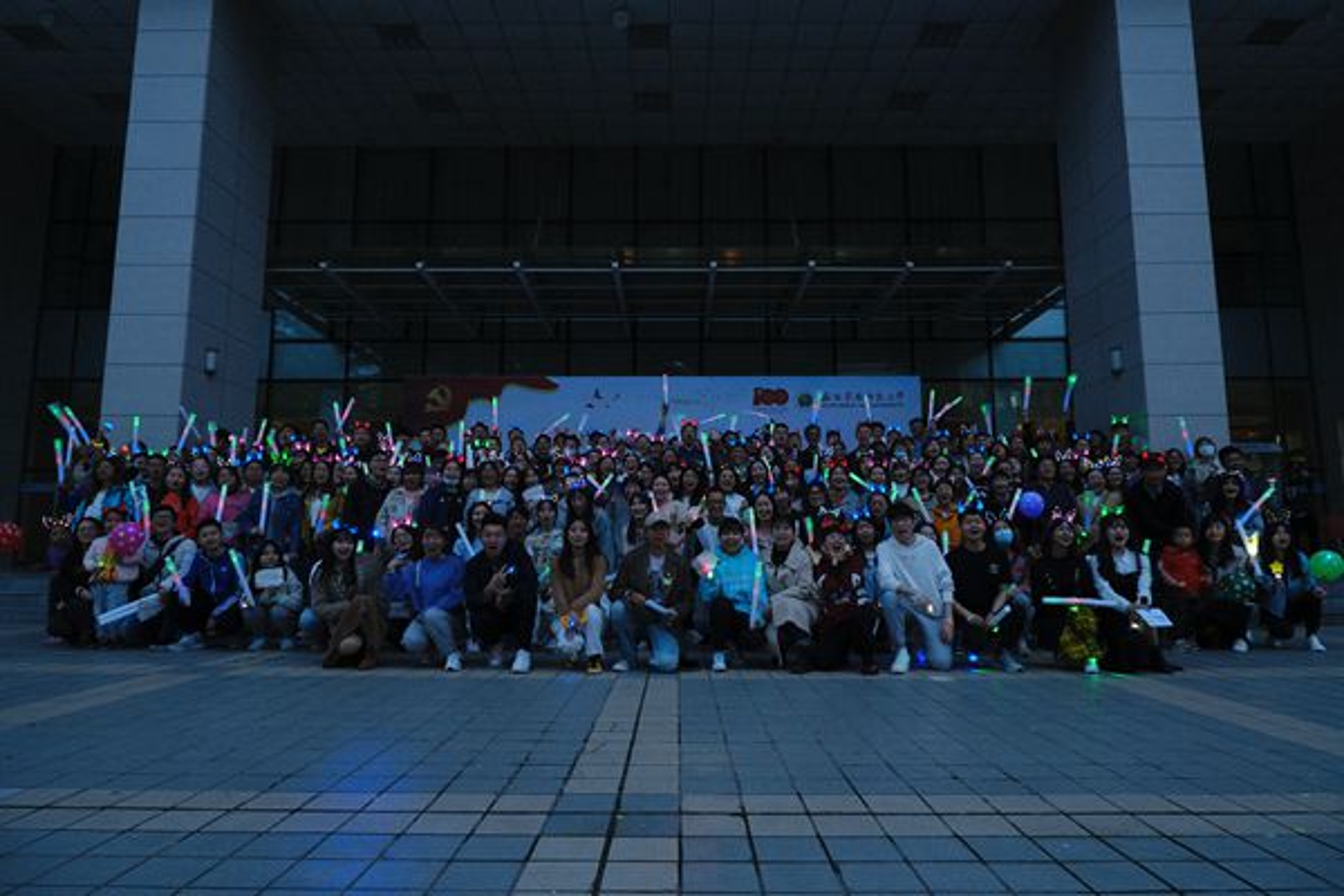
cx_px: 672
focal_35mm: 23
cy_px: 448
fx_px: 859
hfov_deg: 76.1
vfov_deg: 55.1
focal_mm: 15.2
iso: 1250
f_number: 5.6
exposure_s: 1/20
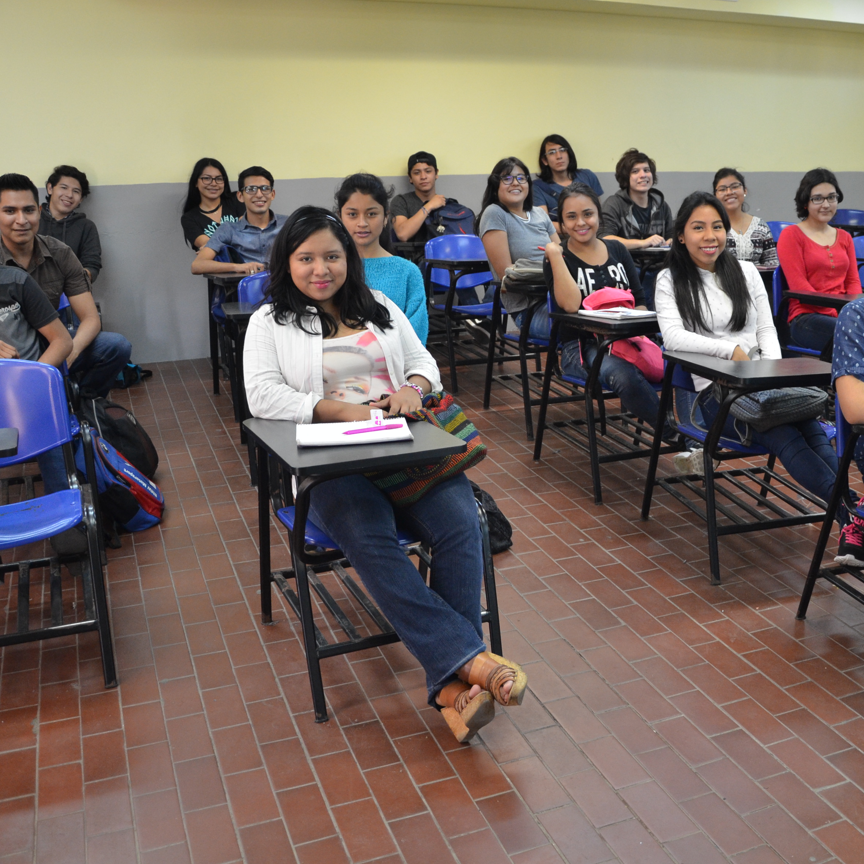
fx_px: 1017
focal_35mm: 36
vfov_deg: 46.0
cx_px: 584
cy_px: 419
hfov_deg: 45.3
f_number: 3.5
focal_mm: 18
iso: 1000
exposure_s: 1/50
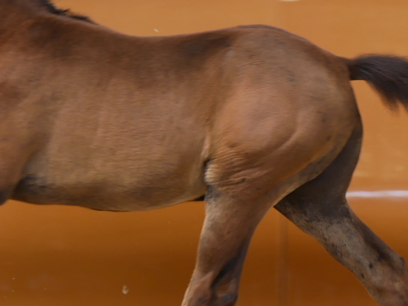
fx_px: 2133
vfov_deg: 8.2
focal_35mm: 181
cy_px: 95
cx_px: 142
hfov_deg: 10.9
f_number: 2.5
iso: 200
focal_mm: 25
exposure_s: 1/250
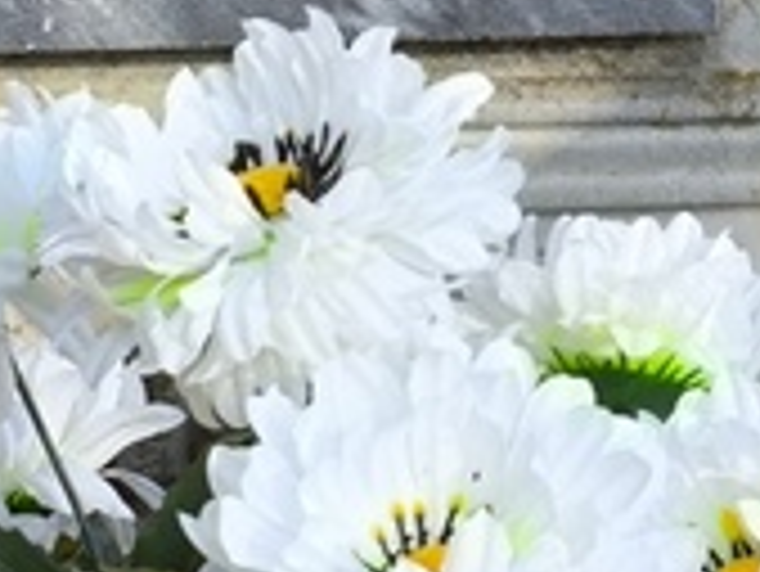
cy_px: -342
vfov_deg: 6.2
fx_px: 5185
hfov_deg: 8.4
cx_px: 61
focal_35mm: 236
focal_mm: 4.71
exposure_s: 1/280
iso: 50
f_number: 1.7
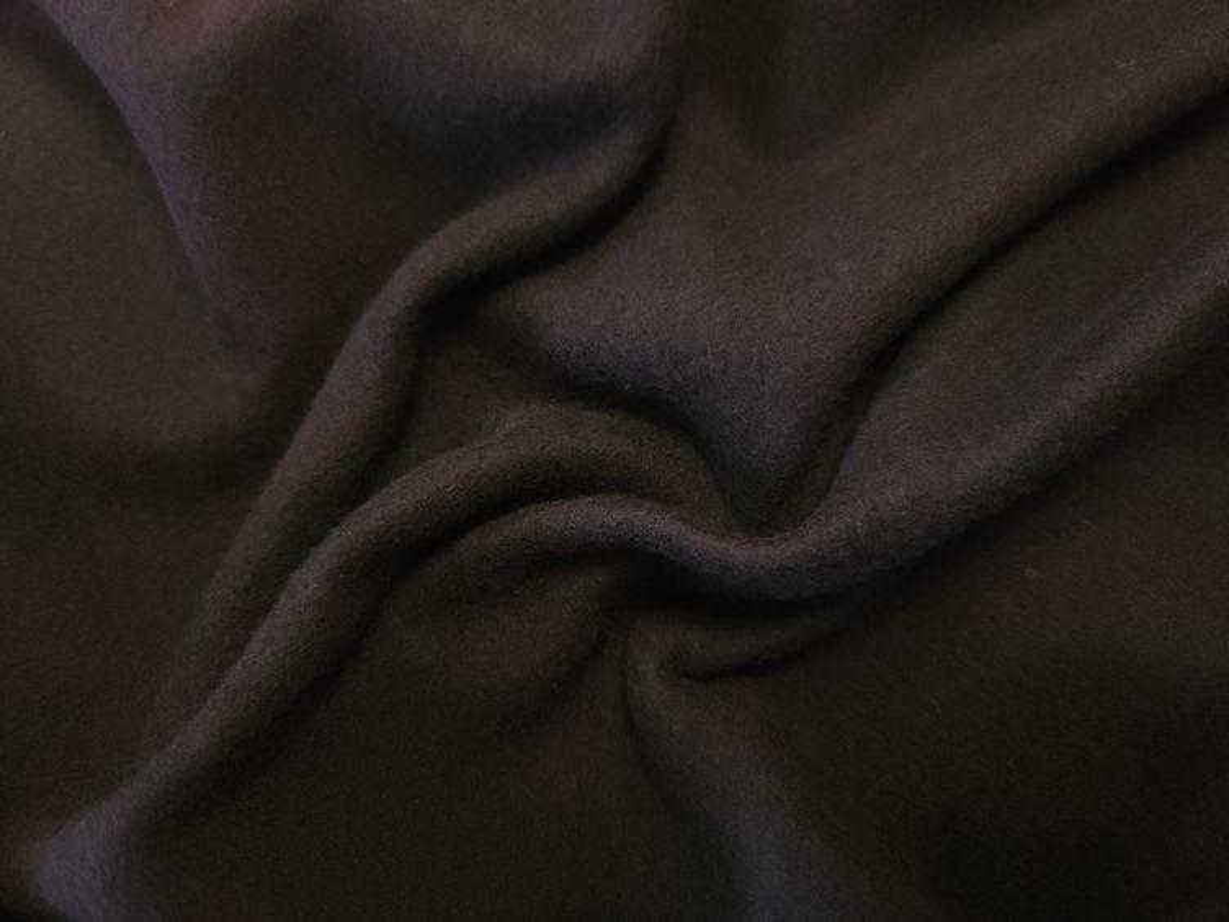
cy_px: 461
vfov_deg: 56.8
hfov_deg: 71.6
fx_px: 852
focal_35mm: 24
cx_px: 614
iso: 640
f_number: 1.8
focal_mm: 5
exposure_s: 1/90
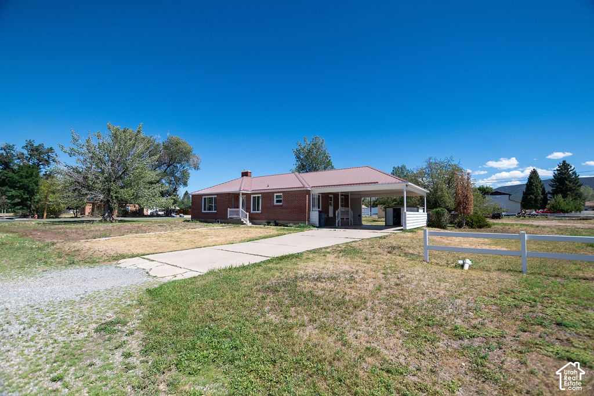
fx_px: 248
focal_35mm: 15
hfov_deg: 100.4
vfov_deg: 77.3
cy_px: 198
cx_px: 297
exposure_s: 1/5000
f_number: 4.5
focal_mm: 10
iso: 400
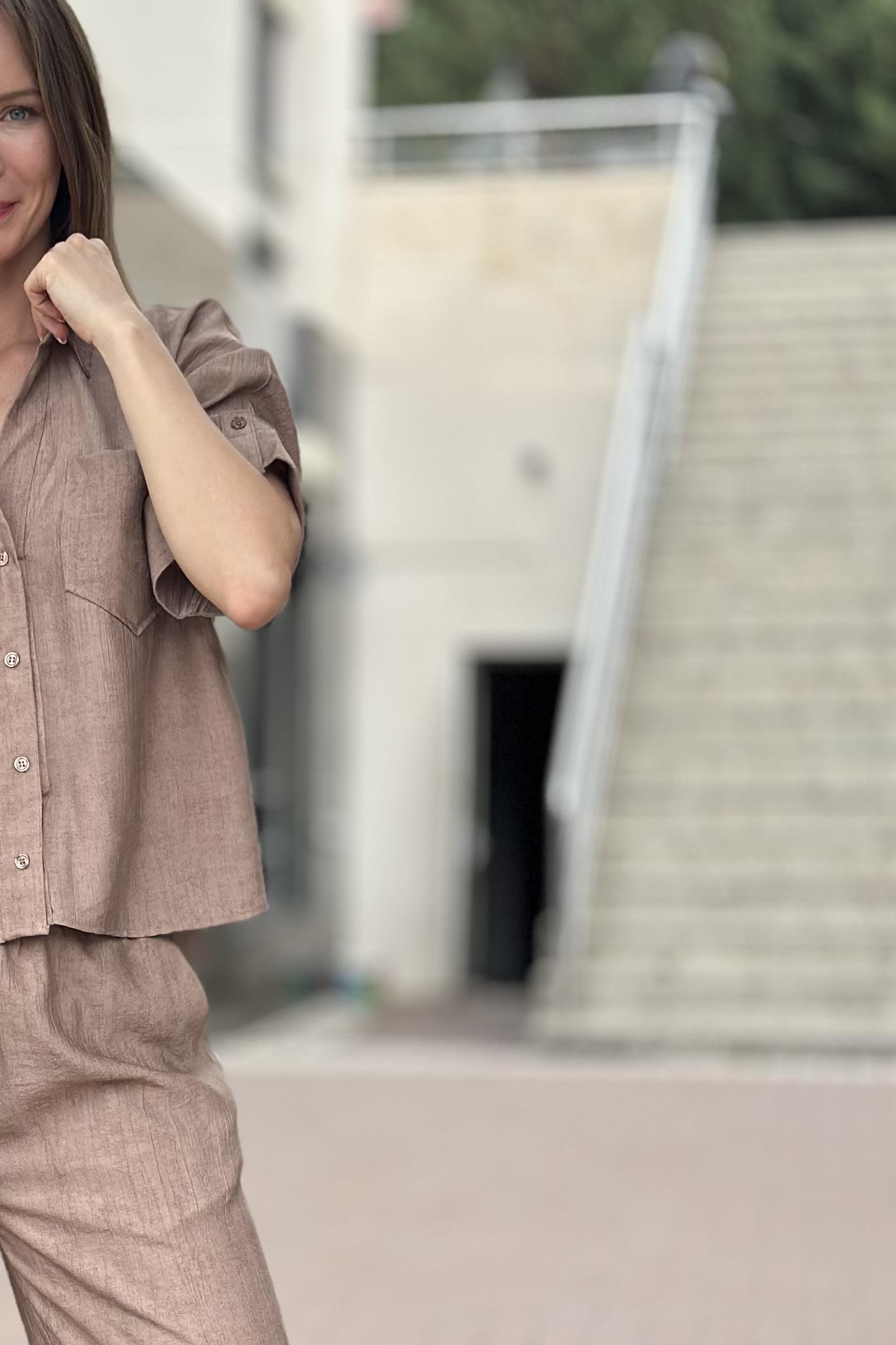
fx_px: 3622
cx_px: -13
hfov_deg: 13.9
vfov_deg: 20.9
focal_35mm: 97
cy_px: 952
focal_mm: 6.86
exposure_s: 1/1085
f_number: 1.78
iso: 80
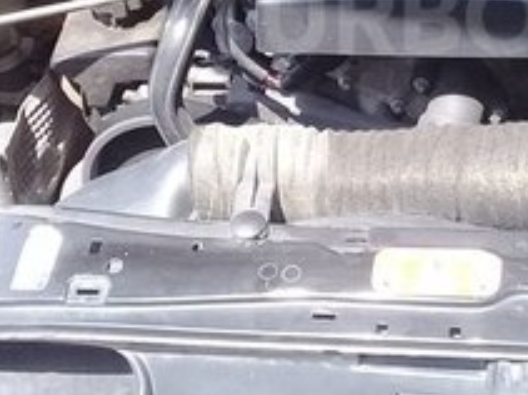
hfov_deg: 19.9
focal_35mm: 97
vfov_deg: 15.0
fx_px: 1479
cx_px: 455
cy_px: 16
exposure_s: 1/262
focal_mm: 3.3
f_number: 2.2
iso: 50
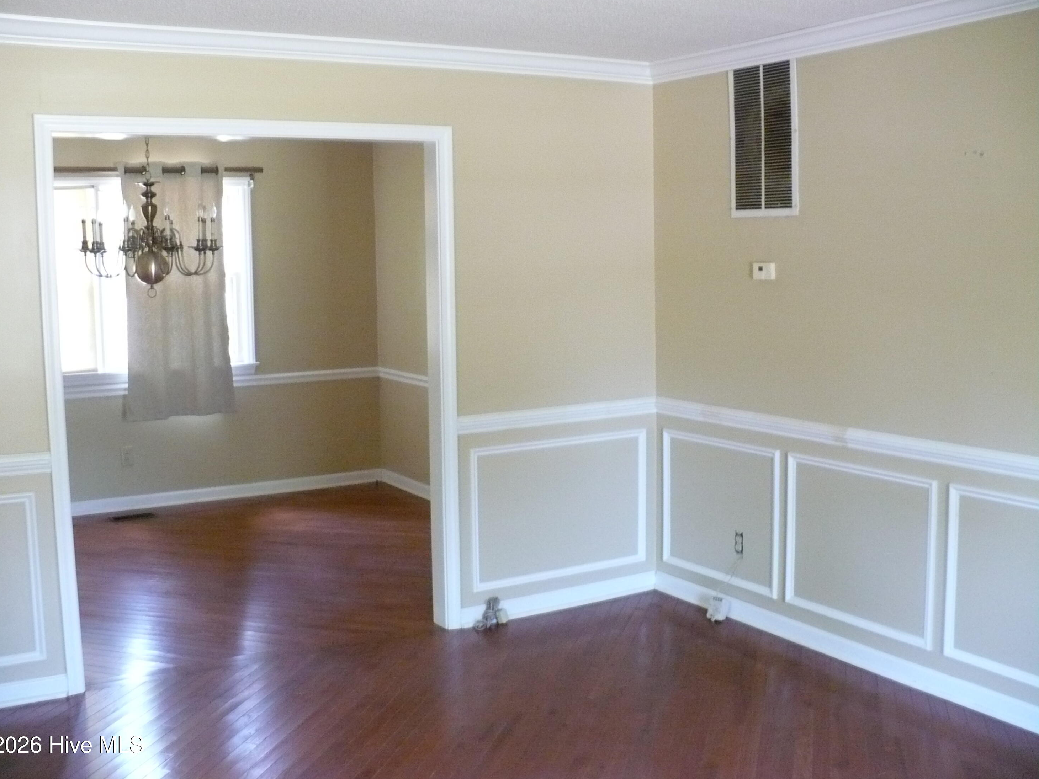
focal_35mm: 38
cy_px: 382
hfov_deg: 49.0
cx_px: 507
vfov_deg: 37.7
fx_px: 1141
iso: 400
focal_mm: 6.1
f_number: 2.8
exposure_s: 1/15
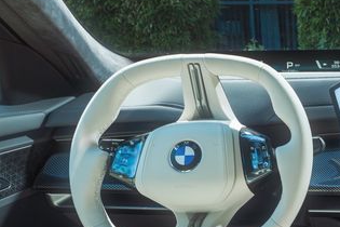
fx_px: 576
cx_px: 457
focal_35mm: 61
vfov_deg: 22.2
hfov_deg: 27.0
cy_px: 139
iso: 200
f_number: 6.3
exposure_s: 1/125
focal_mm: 16
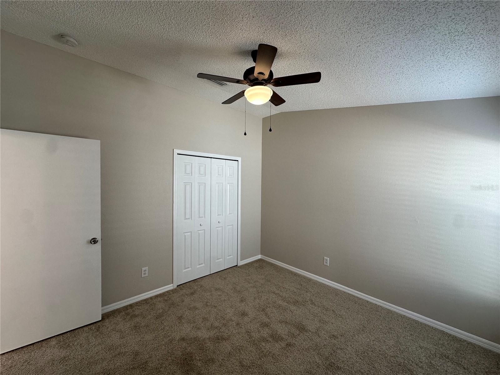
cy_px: 188
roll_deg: -0.7
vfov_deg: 85.7
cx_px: 250
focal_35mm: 14
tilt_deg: -0.4
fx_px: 202
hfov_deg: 102.1
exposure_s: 1/120
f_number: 2.2
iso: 125
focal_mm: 2.22
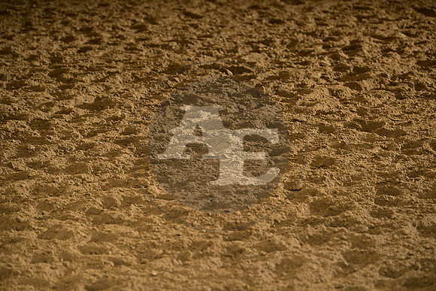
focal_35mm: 140
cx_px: 218
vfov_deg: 9.8
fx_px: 1696
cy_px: 146
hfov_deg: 14.7
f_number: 4
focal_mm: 140
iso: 2500
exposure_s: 1/200
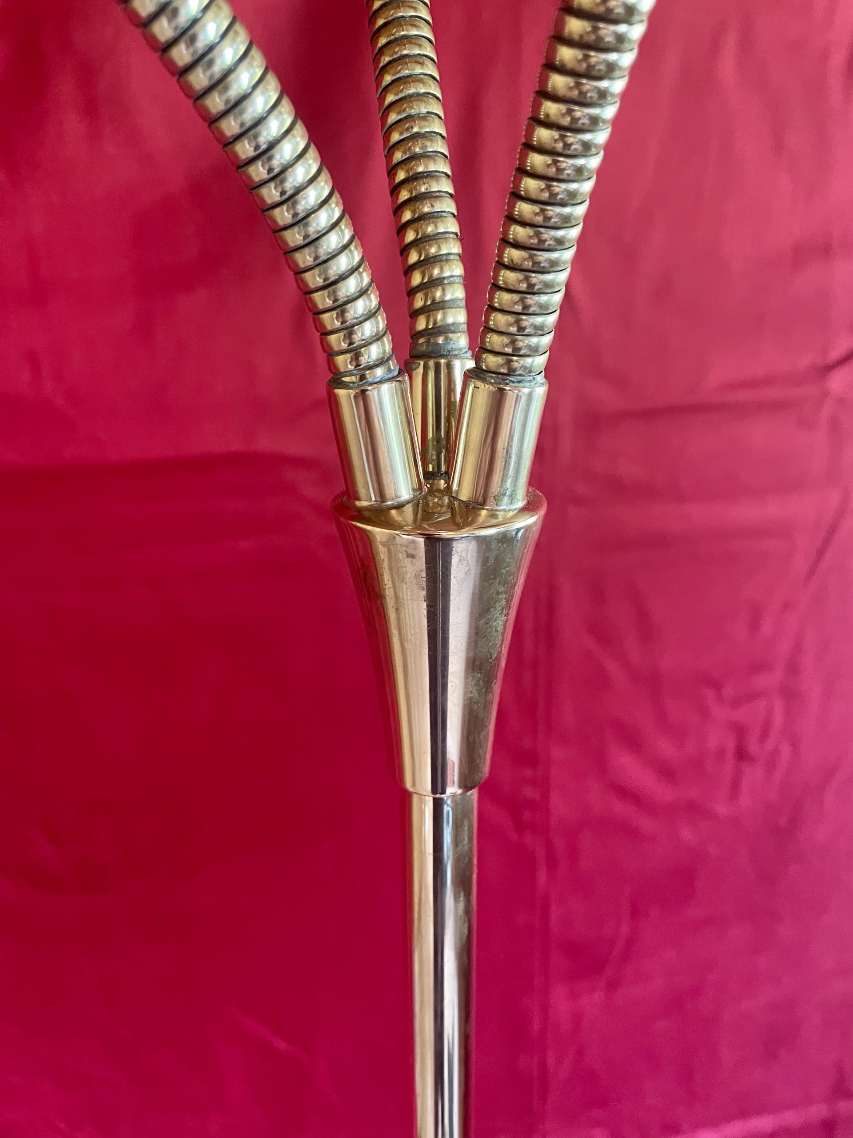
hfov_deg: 53.1
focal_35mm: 26
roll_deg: -0.8
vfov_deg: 67.3
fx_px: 854
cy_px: 569
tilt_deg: -20.6
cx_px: 426
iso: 500
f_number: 1.6
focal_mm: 4.2
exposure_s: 1/59
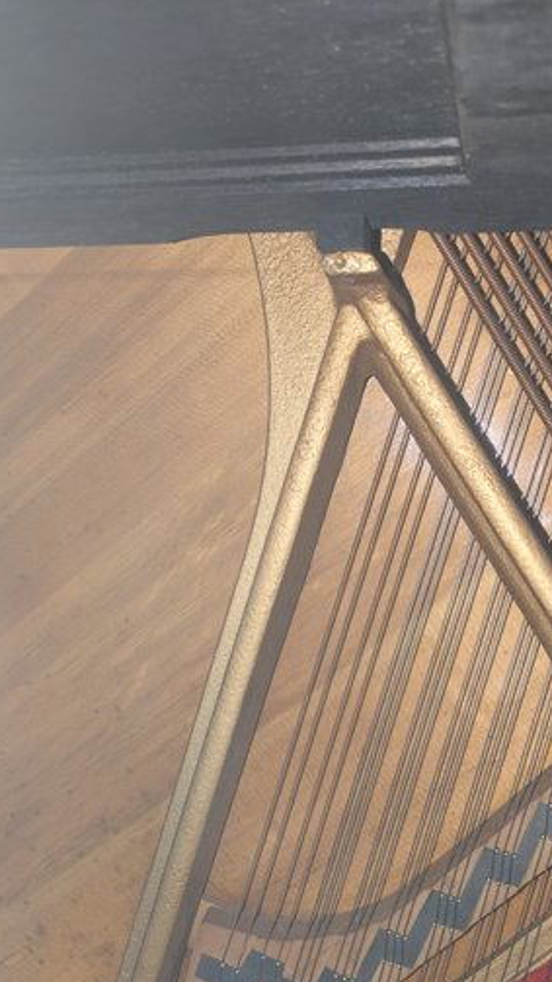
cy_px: 693
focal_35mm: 39
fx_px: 1015
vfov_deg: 50.2
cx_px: 270
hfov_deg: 30.4
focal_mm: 5.43
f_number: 1.89
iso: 620
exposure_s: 1/50
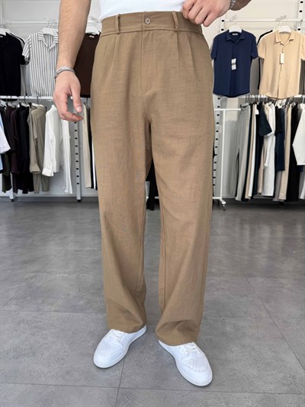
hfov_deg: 56.8
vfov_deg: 71.6
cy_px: 204
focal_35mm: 24
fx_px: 282
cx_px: 152
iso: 64
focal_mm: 6.76
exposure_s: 1/246
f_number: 1.78
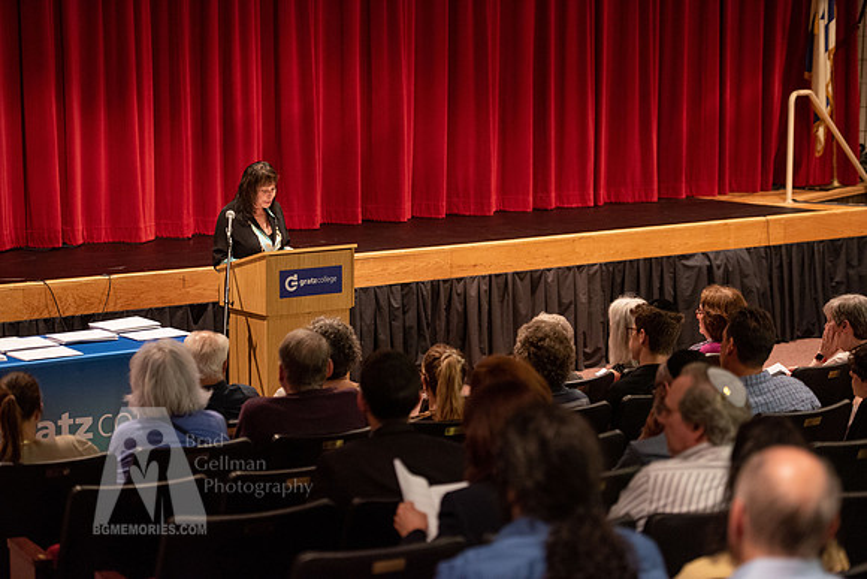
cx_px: 434
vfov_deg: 14.9
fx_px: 2216
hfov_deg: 22.1
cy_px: 290
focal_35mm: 92
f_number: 2.8
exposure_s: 1/80
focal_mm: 92
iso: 2500
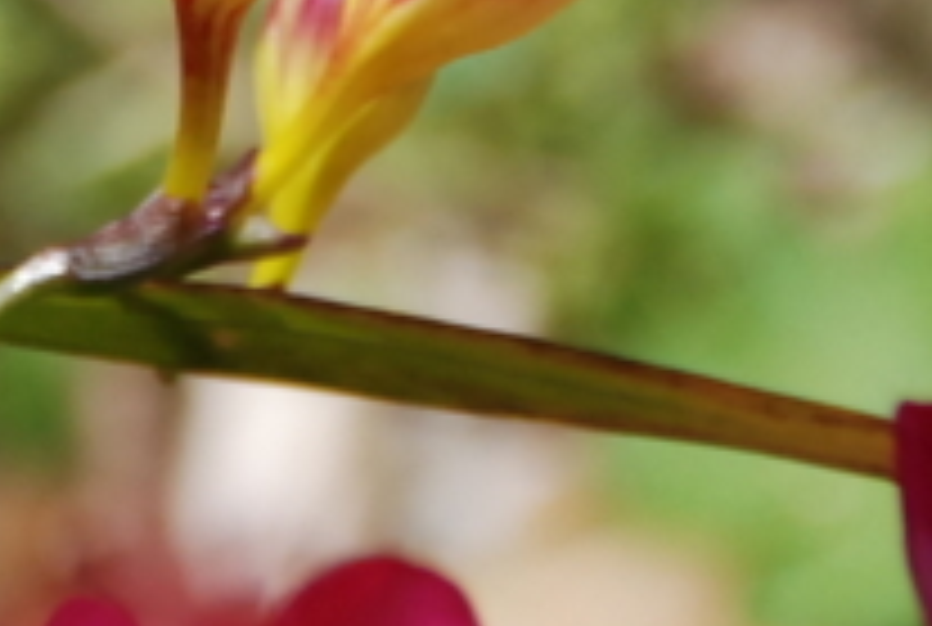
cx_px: 266
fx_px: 45144
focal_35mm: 1740
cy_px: -324
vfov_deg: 0.8
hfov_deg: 1.2
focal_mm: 300
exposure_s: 1/1600
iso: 800
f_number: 5.6
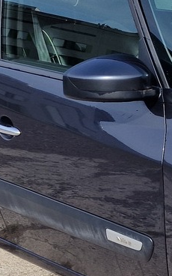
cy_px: 166
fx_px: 795
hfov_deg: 11.7
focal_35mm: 106
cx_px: 279
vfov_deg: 19.6
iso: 50
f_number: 1.8
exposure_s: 1/958
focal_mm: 6.4
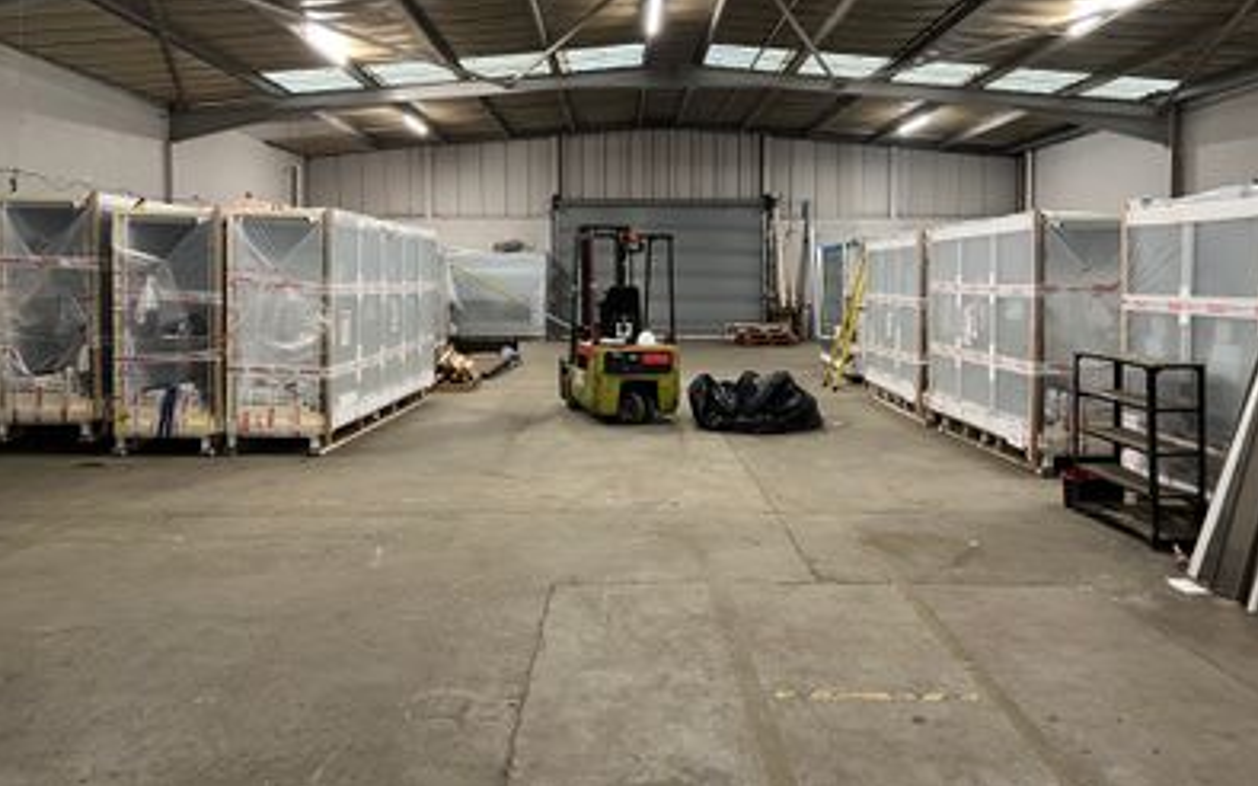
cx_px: 632
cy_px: 313
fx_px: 960
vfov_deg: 44.3
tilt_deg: -0.7
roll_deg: +1.0
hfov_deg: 66.5
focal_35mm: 28
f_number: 1.5
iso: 250
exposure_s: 1/60
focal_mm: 5.7
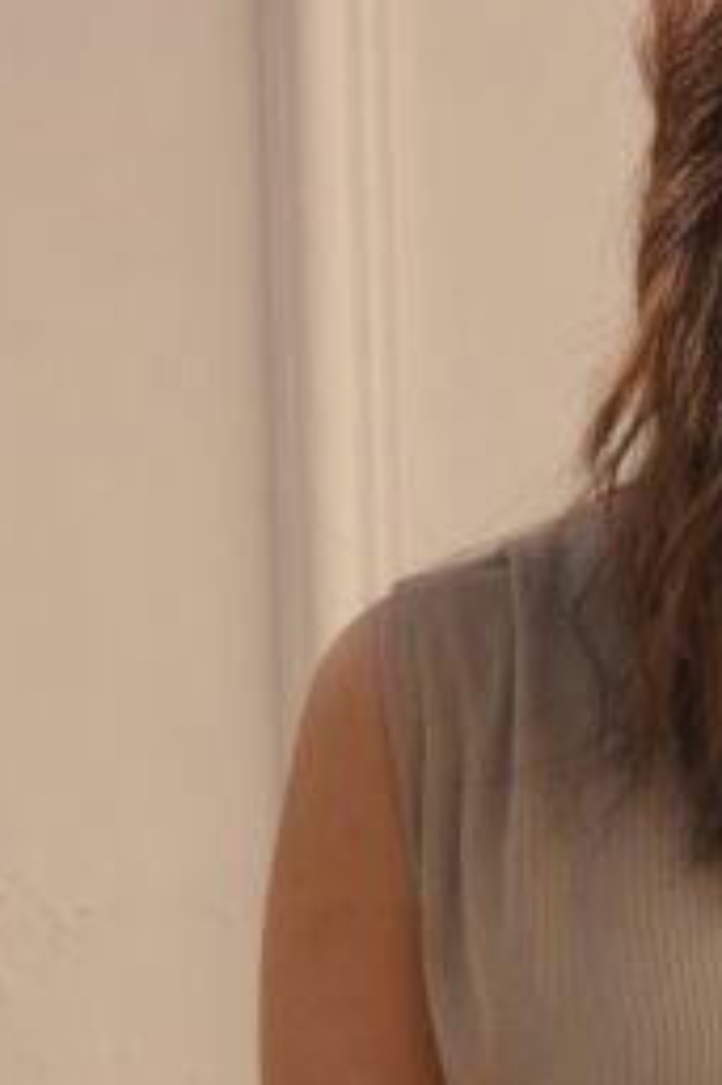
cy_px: 1309
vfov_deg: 11.5
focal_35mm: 175
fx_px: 5271
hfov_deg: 7.7
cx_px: 1009
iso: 200
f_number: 11
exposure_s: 1/125
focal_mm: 50
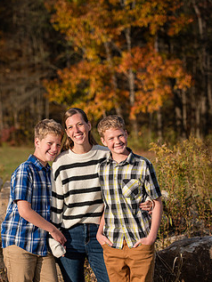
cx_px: 86
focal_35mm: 116
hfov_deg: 12.8
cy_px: 189
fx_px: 947
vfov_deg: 16.9
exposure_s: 1/2500
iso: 280
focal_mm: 85
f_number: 3.5
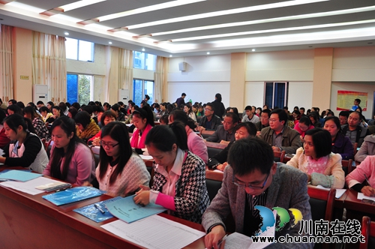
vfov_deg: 47.8
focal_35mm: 27
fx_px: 281
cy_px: 124
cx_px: 188
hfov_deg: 67.4
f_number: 3.5
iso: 450
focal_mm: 18
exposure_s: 1/30
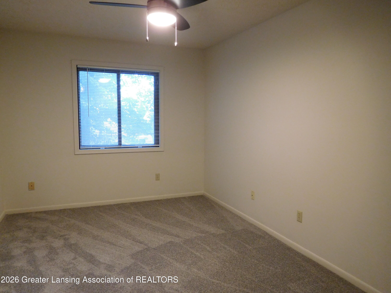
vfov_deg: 54.9
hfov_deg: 69.4
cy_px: 146
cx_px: 196
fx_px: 282
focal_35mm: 25
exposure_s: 1/20
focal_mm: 4.5
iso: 400
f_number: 3.4
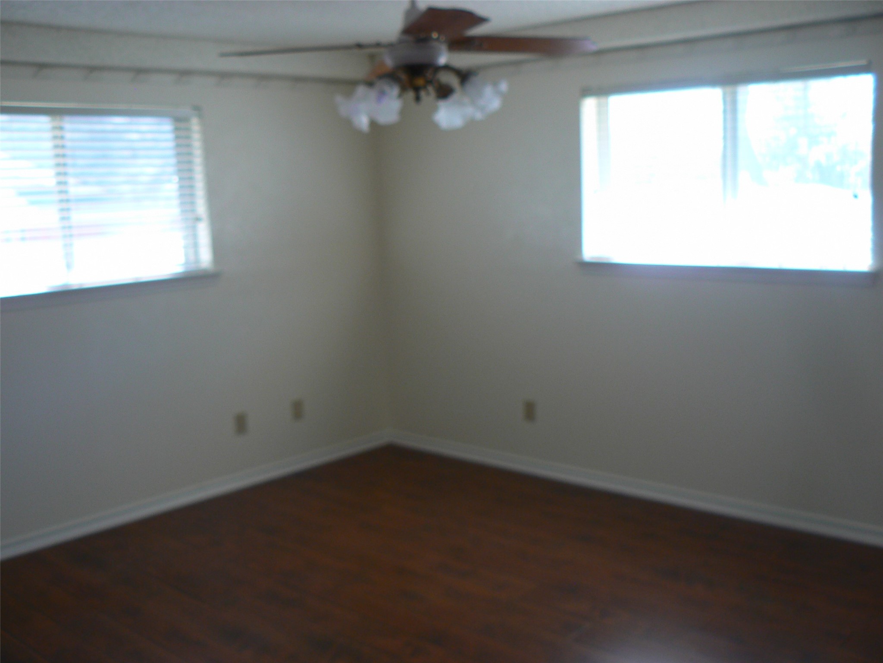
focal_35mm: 36
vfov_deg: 39.7
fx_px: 918
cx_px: 442
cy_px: 332
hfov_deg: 51.4
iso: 80
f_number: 2.8
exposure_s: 1/30
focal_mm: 6
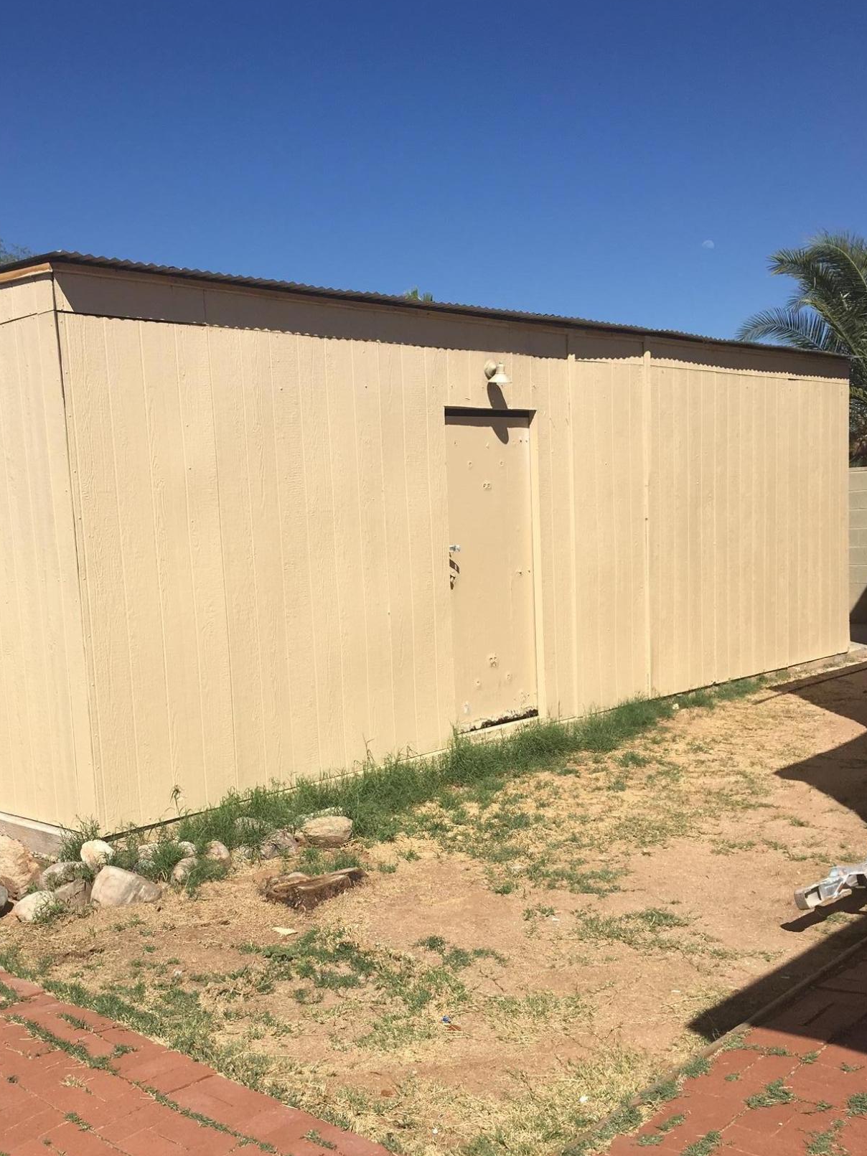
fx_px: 1202
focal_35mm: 36
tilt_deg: -8.6
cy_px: 662
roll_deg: +2.2
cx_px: 345
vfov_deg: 51.2
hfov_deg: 39.5
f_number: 2.2
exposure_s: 1/2747
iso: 25
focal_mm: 4.15
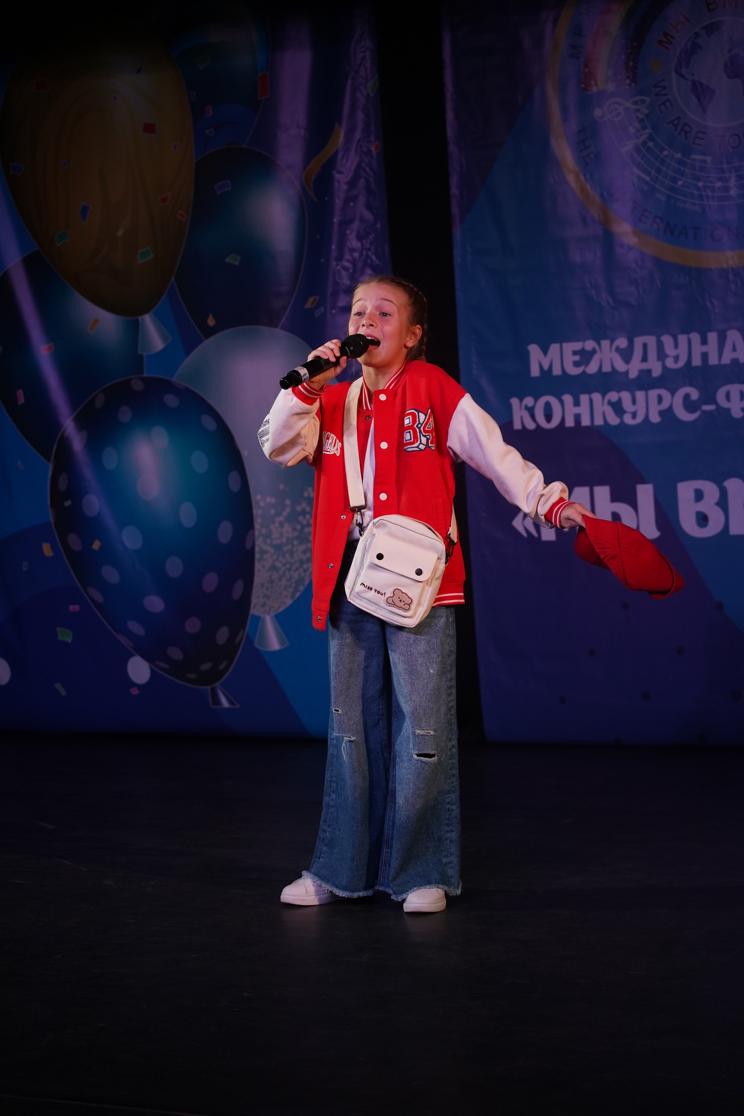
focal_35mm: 70
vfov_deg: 28.8
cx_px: 372
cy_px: 558
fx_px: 2170
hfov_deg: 19.5
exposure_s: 1/400
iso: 1600
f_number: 4.5
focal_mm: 70
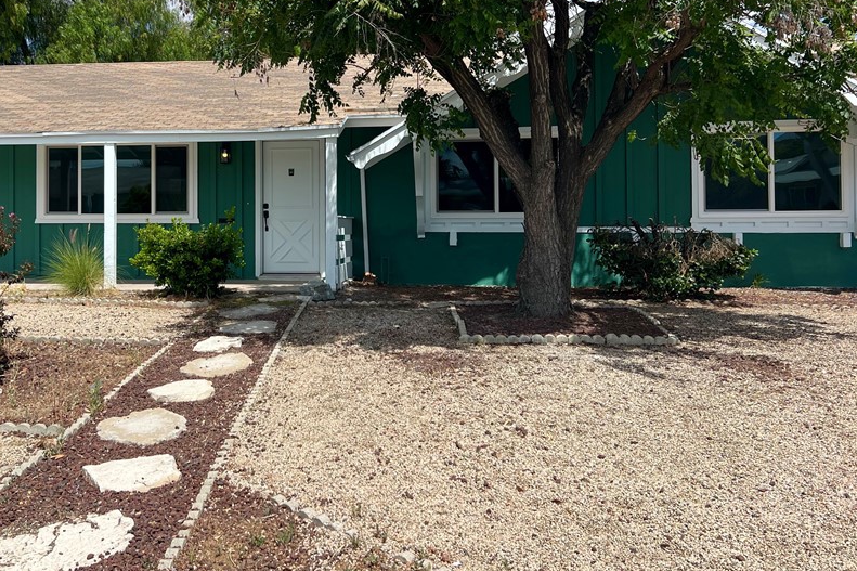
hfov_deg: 53.7
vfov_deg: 37.6
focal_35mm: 35
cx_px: 311
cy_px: 211
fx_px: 833
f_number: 1.5
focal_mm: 5.7
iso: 50
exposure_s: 1/5076
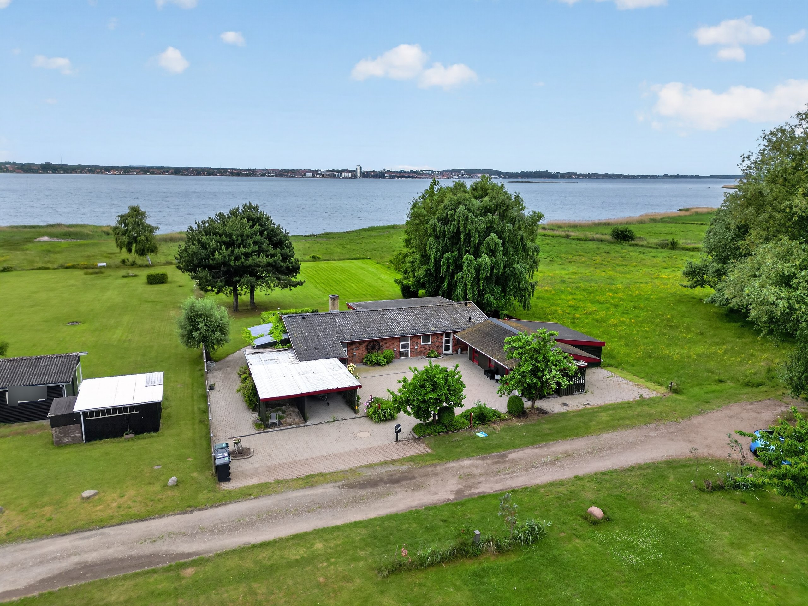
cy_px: 303
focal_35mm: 24
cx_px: 404
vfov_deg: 56.8
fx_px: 560
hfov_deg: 71.6
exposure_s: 1/2000
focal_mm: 6.7
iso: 120
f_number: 1.7
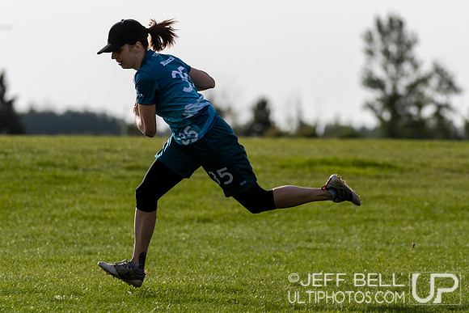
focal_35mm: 333
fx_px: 4343
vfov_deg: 4.1
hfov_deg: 6.2
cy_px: 156
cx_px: 234
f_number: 4
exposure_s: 1/1600
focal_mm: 200
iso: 125
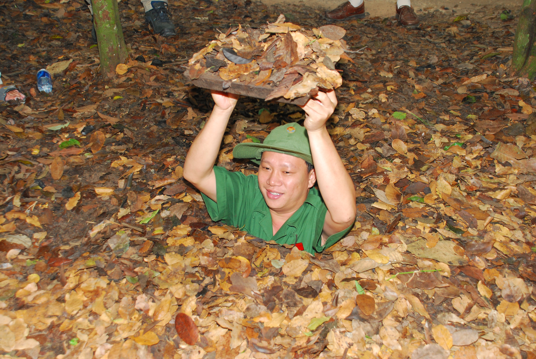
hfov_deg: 42.3
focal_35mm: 46
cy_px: 180
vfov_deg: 29.0
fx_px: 693
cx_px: 268
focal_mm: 31
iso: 250
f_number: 4.2
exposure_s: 1/50
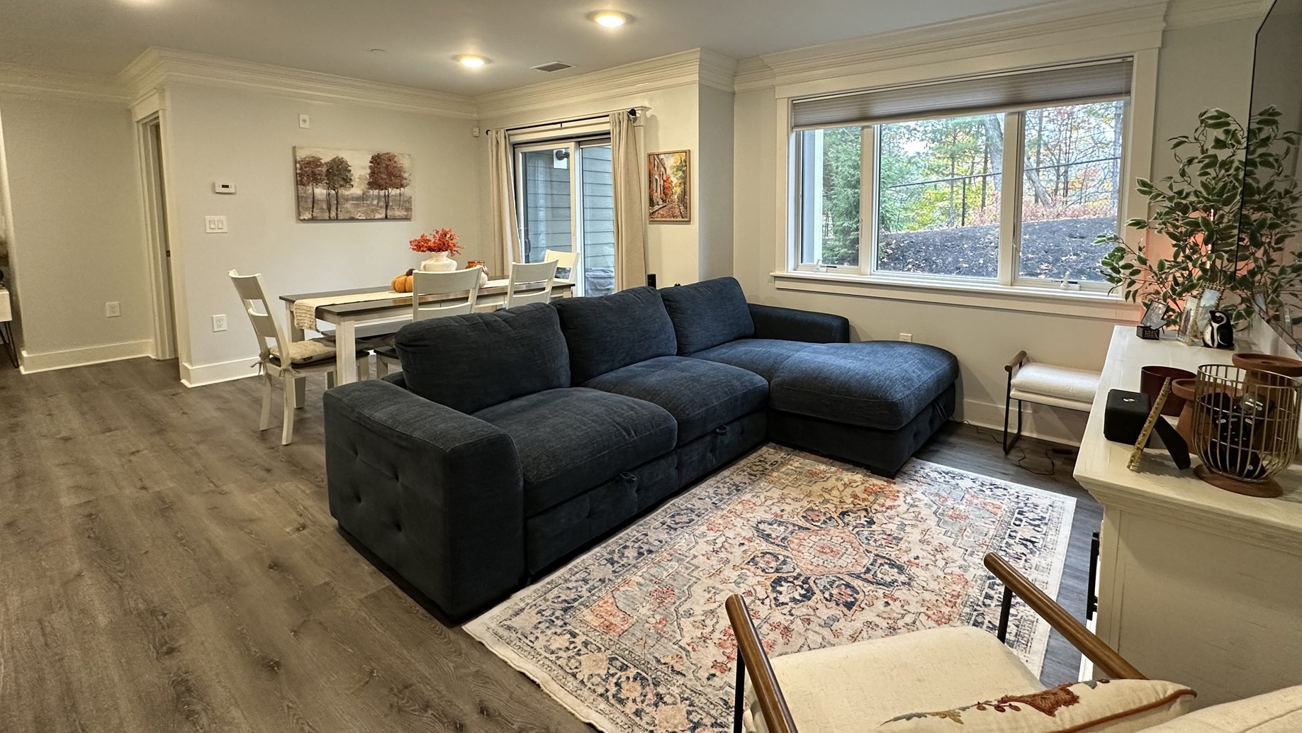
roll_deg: +0.3
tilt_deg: -4.7
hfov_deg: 95.5
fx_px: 587
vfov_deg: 62.8
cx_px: 722
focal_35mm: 17
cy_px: 262
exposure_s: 1/60
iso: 200
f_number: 2.2
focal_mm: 2.22
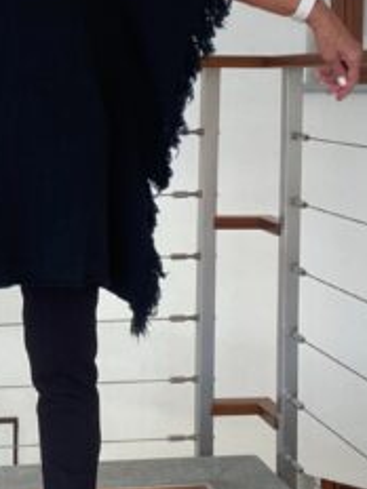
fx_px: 1046
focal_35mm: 74
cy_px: 132
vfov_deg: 26.1
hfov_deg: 19.3
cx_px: 0
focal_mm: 2.71
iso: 100
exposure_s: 1/60
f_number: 2.2
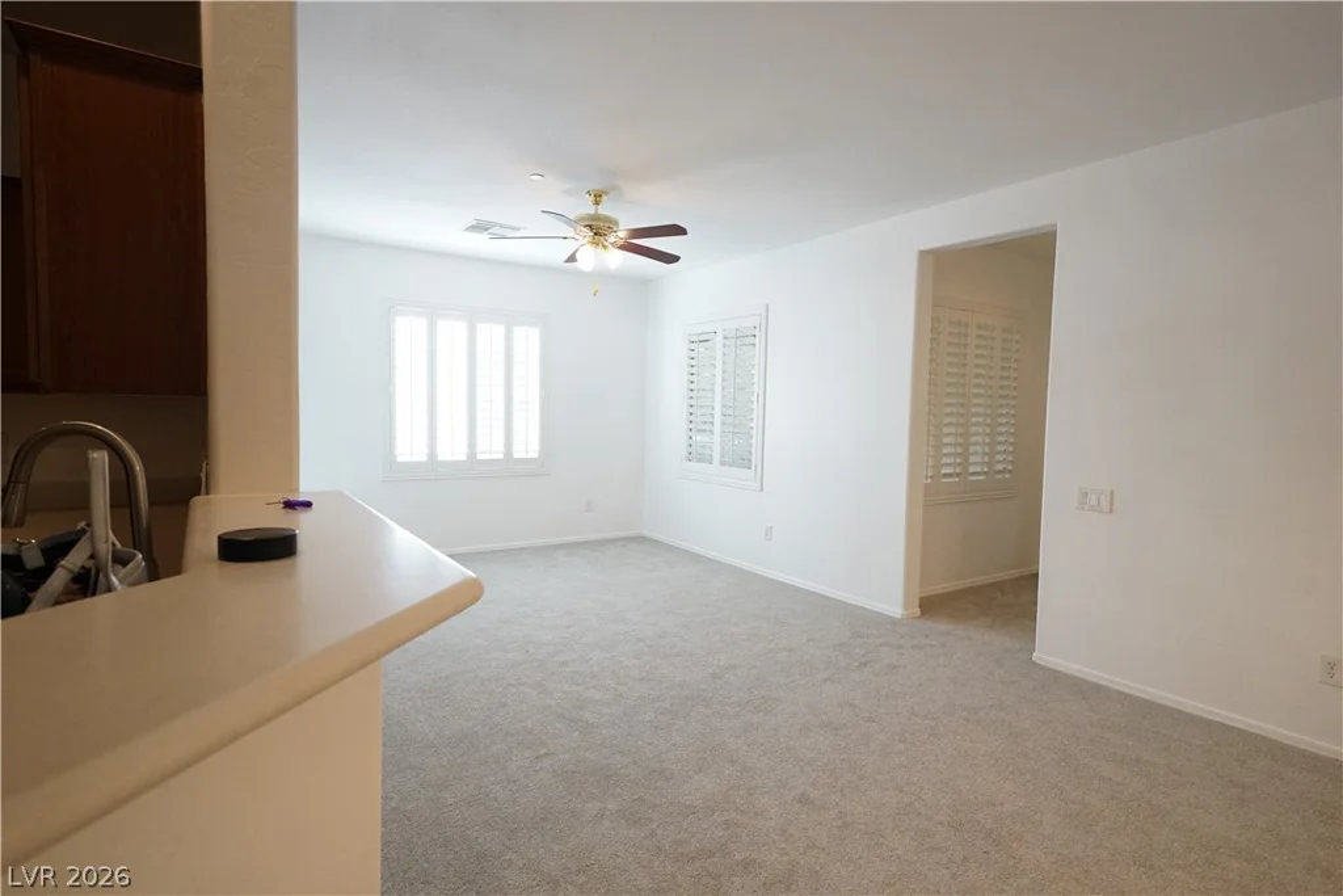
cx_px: 672
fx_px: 709
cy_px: 448
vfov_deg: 64.6
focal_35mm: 19
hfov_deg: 86.9
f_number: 5.6
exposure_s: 1/250
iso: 2500
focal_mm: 19
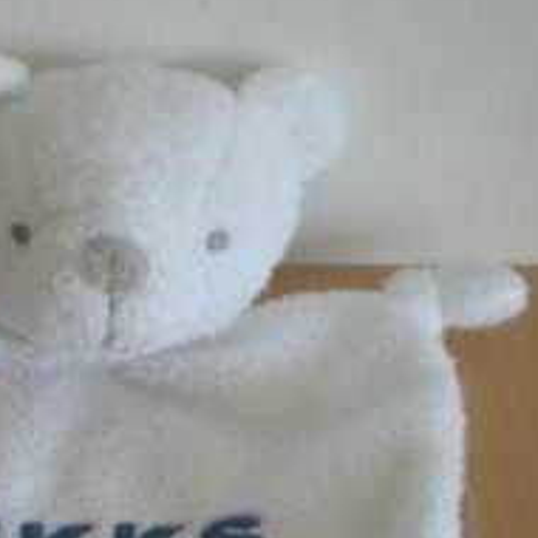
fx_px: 1618
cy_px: 442
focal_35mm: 92
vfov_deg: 18.7
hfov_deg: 18.7
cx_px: 110
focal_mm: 6.3
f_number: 3.1
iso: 64
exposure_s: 1/8.1
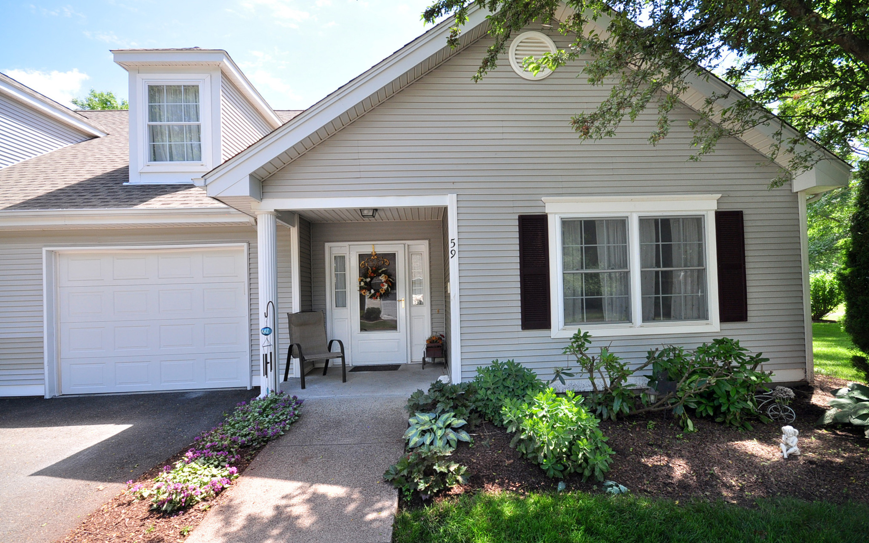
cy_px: 264
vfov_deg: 71.2
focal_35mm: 16
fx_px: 379
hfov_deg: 97.8
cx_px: 452
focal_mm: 10
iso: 320
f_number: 8
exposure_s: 1/160
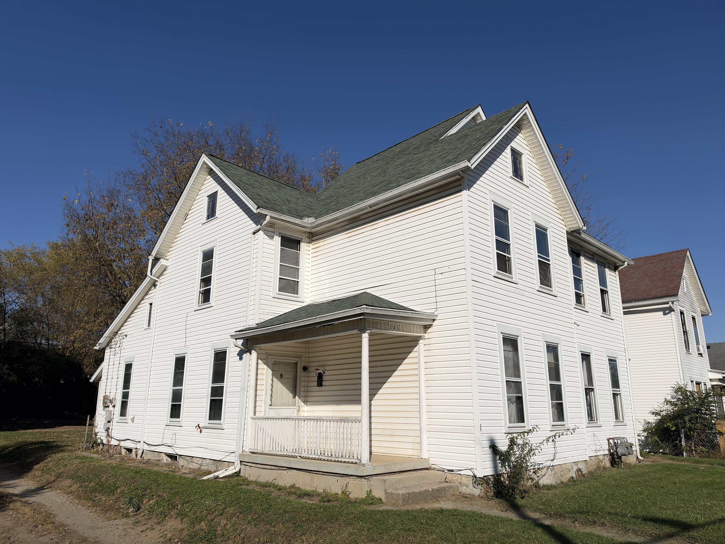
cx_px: 362
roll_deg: -0.3
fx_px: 503
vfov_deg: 56.8
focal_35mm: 24
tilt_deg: +13.9
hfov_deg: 71.6
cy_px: 272
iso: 80
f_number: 1.8
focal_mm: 6.93
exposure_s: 1/16129
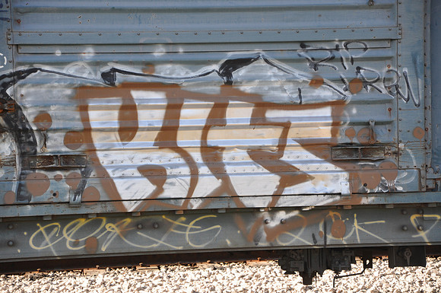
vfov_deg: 8.7
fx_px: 1927
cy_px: 146
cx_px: 220
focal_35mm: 158
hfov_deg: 13.1
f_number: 6.3
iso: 200
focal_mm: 105
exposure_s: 1/200
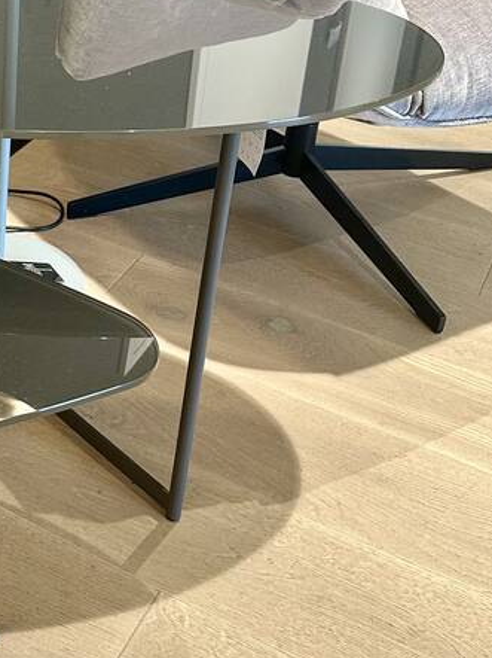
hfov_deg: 23.6
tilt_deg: -28.0
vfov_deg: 32.6
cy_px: 159
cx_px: -56
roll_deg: -2.8
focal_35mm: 58
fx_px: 1100
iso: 160
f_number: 1.78
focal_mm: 6.86
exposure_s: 1/50
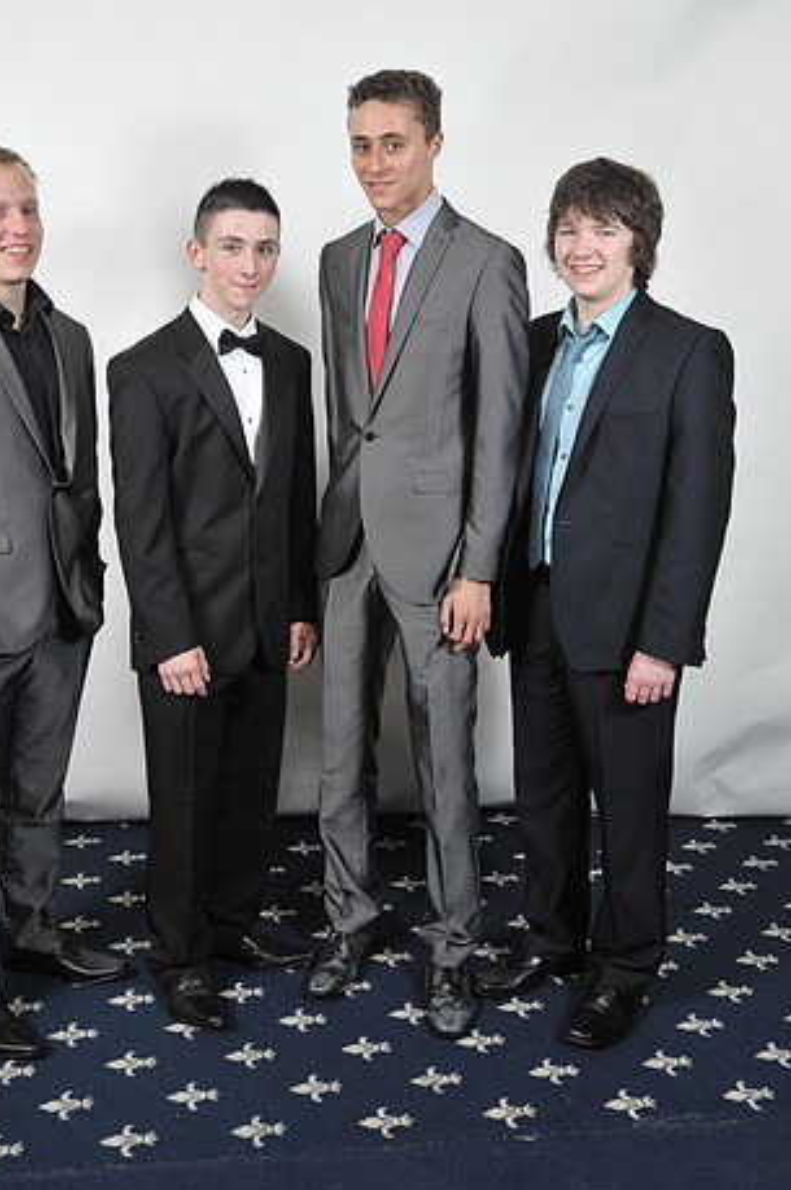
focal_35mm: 43
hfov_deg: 31.0
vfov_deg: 45.3
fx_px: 1420
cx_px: 303
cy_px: 503
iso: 1000
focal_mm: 34
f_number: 7.1
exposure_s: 1/160
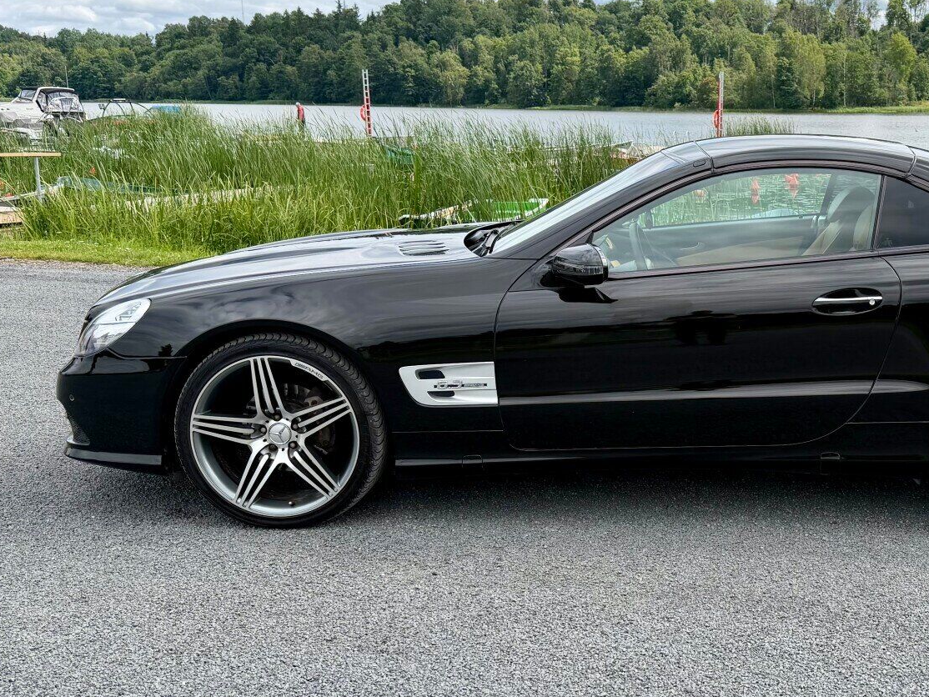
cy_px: 371
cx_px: 695
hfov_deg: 43.4
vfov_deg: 34.3
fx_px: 1127
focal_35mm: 42
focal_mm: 6.76
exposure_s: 1/3145
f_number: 1.78
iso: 100
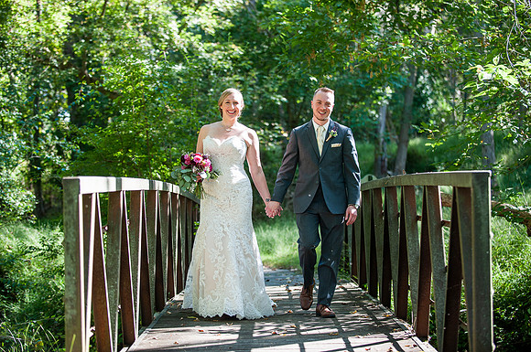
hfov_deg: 24.5
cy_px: 169
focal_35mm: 83
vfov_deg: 16.4
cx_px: 255
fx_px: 1224
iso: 400
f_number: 2.8
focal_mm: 80
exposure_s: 1/800
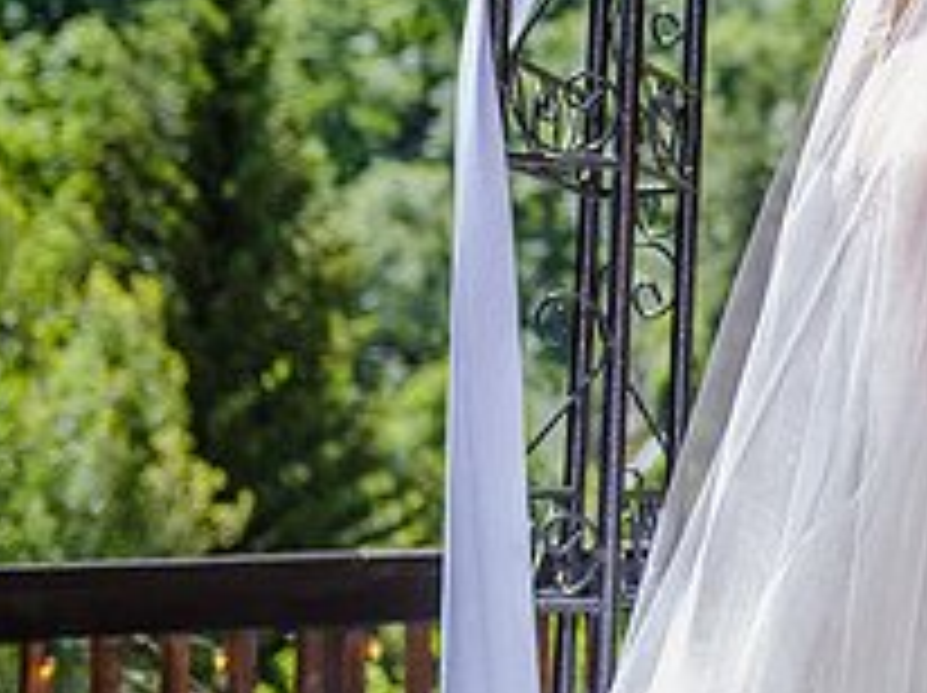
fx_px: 4012
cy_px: -56
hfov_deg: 12.7
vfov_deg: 9.8
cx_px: 1251
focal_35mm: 150
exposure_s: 1/500
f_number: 3.2
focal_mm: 55
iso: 160
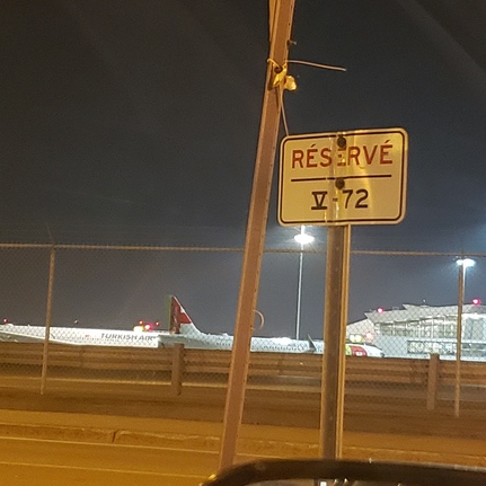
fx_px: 778
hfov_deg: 34.7
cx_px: 257
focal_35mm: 49
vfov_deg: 34.7
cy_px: 247
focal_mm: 4.3
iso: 640
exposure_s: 1/10
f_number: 1.5
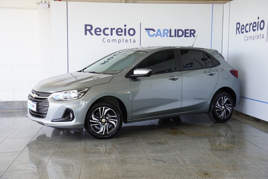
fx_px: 346
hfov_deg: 42.3
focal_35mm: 46
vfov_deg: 29.0
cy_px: 90
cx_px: 134
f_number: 4
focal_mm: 31
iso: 100
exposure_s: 1/60
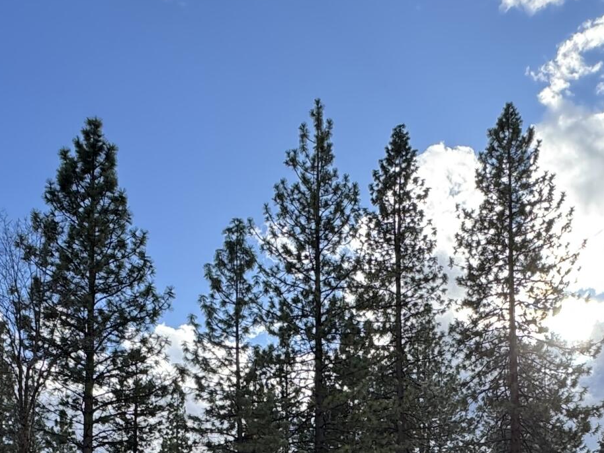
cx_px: 286
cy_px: 586
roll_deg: -0.6
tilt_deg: +2.6
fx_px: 803
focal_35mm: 46
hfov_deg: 41.2
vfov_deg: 26.7
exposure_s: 1/397
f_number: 2.2
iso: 40
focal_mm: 2.22
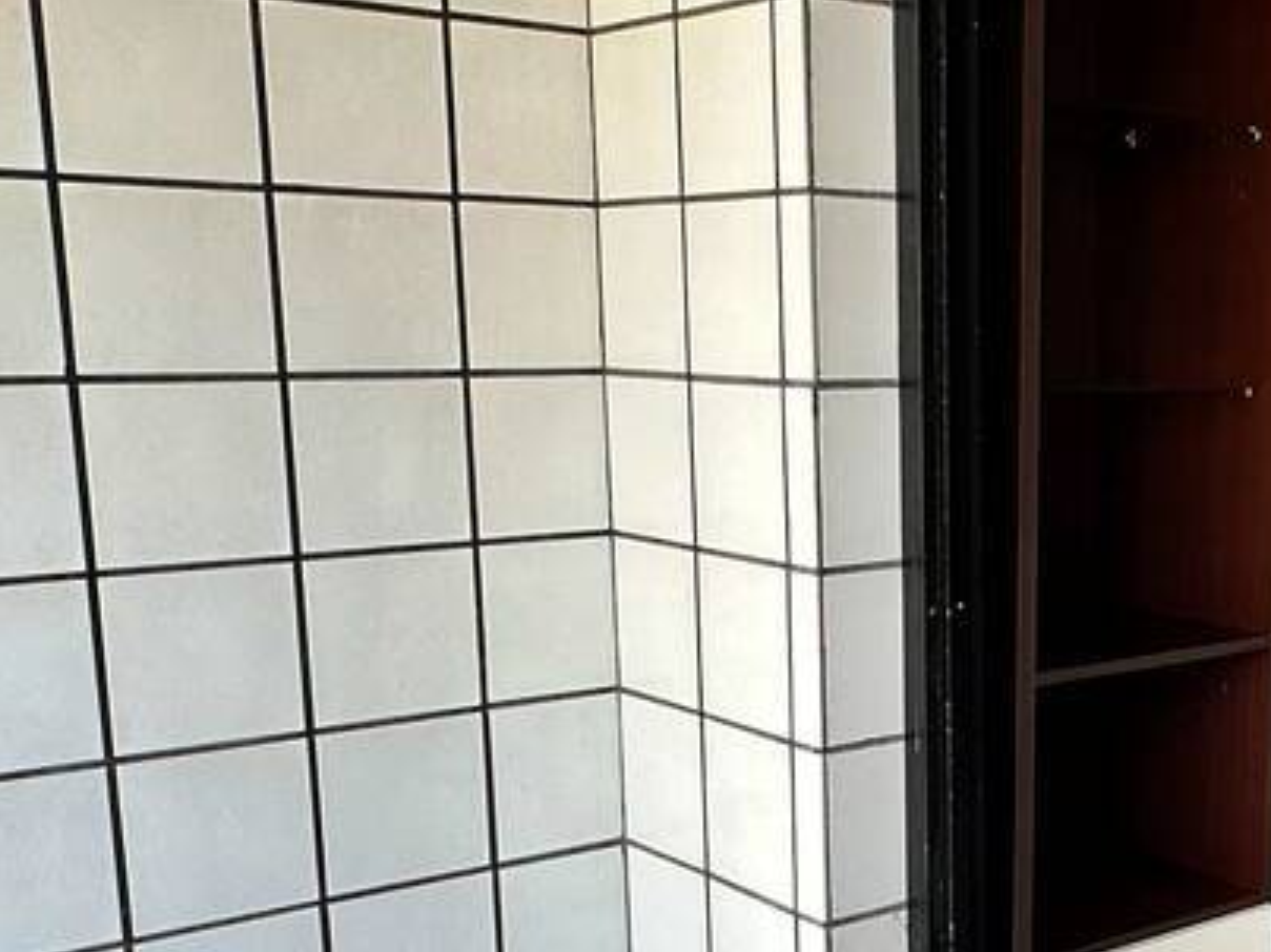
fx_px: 1835
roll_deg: -1.1
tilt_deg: -10.3
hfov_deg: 35.4
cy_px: 640
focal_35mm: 50
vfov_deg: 28.9
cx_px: 1202
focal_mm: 2.22
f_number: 2.2
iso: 40
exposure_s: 1/161
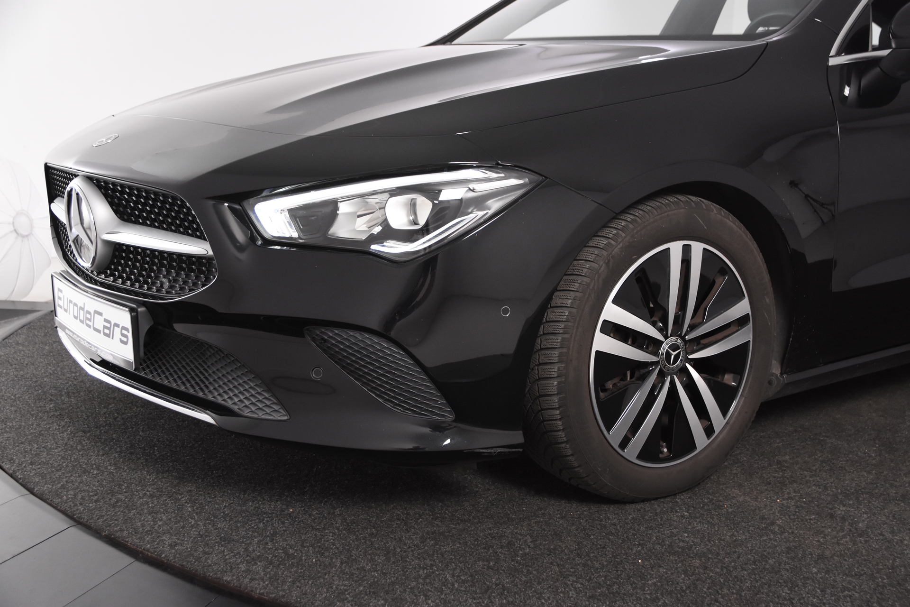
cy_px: 304
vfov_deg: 28.9
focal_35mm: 46
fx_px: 1175
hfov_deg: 42.3
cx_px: 455
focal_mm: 31
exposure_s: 1/80
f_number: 4.5
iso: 1600
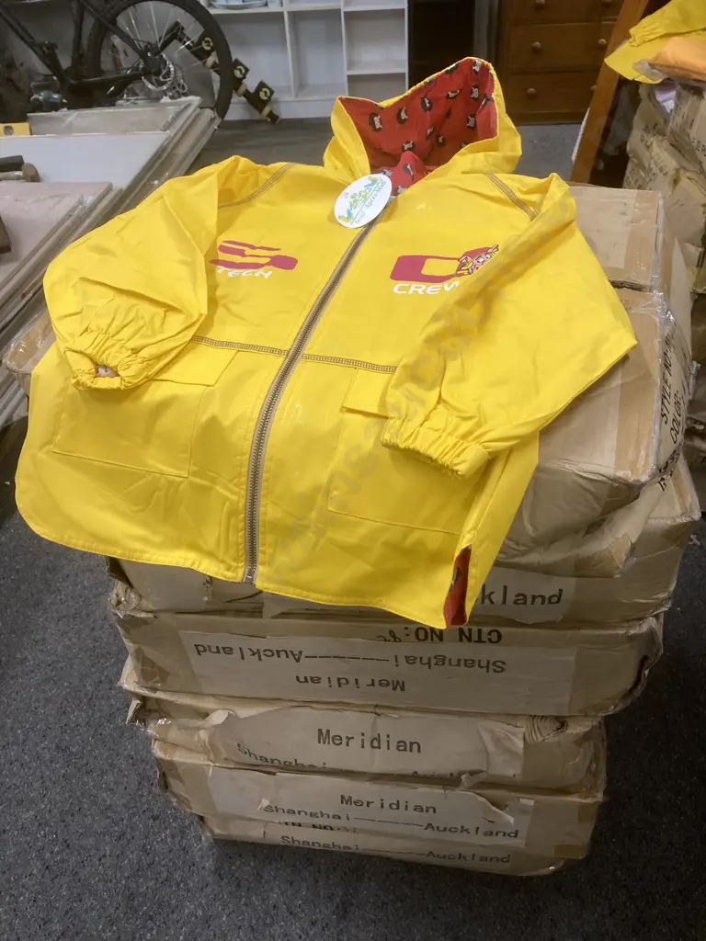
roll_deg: +4.1
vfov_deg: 63.4
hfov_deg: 49.7
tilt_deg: -39.4
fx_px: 761
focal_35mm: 28
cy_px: 470
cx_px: 353
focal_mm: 3.99
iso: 64
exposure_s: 1/50
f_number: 1.8
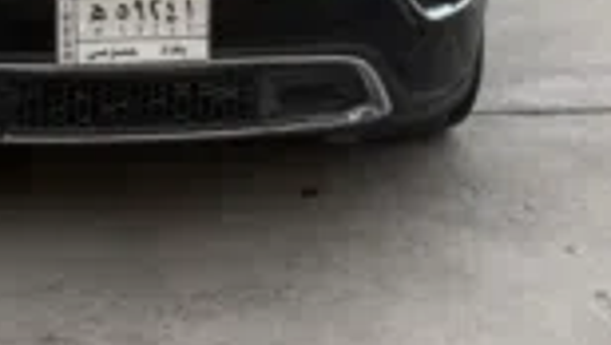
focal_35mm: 68
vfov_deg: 15.9
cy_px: -218
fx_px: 1103
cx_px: 135
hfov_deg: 30.3
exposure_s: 1/1901
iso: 100
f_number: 1.78
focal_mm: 6.76
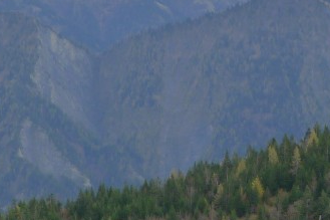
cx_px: 171
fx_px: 2171
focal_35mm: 237
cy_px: 129
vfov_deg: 5.8
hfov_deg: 8.7
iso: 125
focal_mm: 13.9
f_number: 2.9
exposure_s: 1/160
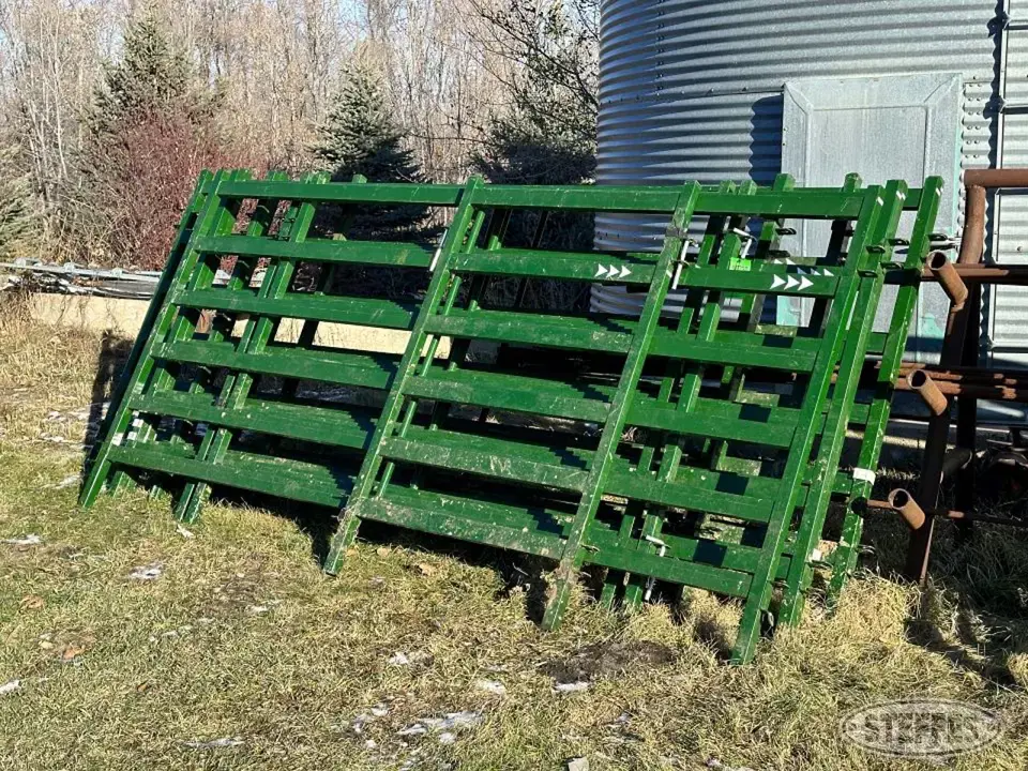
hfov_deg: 39.7
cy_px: 386
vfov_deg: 30.3
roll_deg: +1.0
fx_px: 1425
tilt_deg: -10.1
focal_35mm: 48
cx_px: 514
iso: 64
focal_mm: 6.86
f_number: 1.78
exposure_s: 1/1565
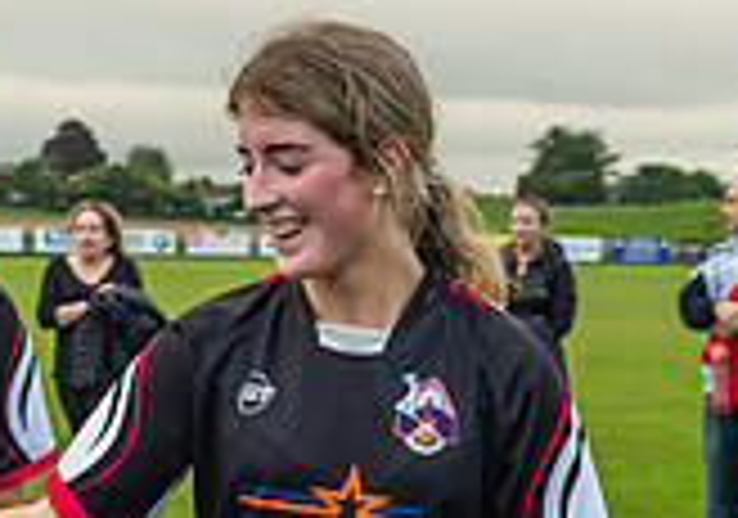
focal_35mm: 111
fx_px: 2312
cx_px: 305
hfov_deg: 18.1
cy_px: 420
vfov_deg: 12.7
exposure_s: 1/250
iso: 800
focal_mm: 24
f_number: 2.8
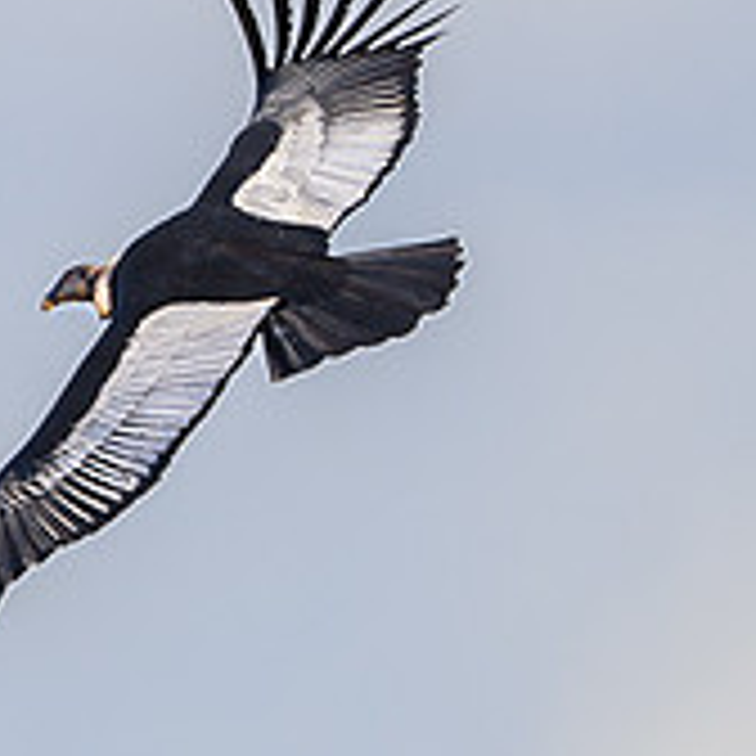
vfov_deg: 1.1
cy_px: 178
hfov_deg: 1.1
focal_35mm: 1601
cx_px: 291
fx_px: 39559
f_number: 4
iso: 500
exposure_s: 1/3200
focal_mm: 500
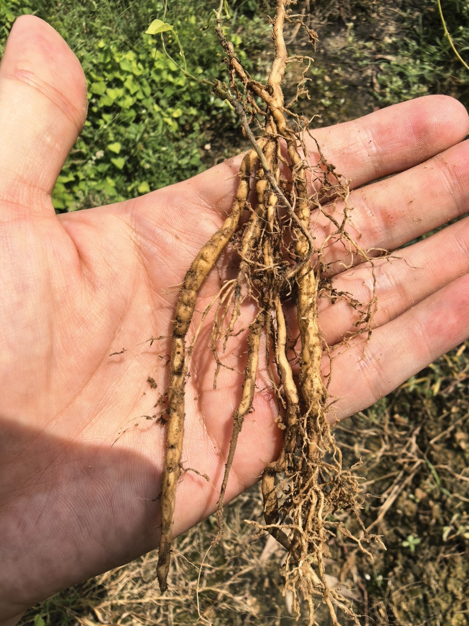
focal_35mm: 24
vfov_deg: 71.6
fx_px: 434
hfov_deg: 56.8
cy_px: 313
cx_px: 234
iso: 100
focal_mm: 1.95
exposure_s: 1/3356
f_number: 2.2
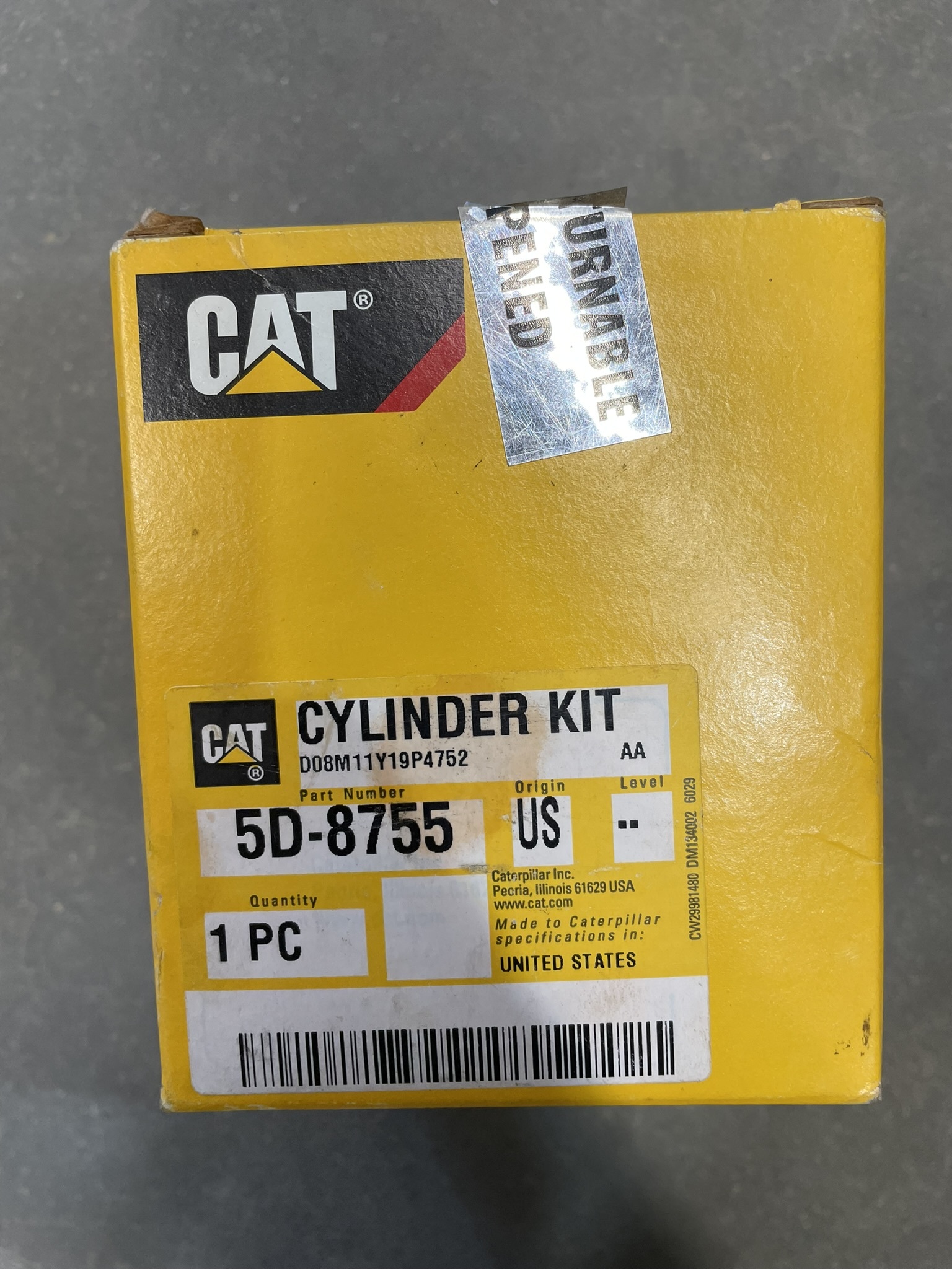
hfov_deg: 53.1
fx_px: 953
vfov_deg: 67.3
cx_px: 476
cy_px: 634
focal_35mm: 26
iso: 64
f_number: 1.6
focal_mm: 4.2
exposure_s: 1/120
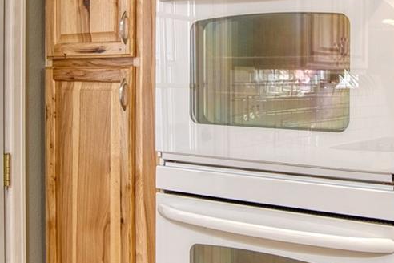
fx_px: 569
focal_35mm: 52
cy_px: 74
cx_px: 285
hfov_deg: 37.4
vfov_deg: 25.7
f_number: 4
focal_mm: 16
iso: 500
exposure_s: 1/40
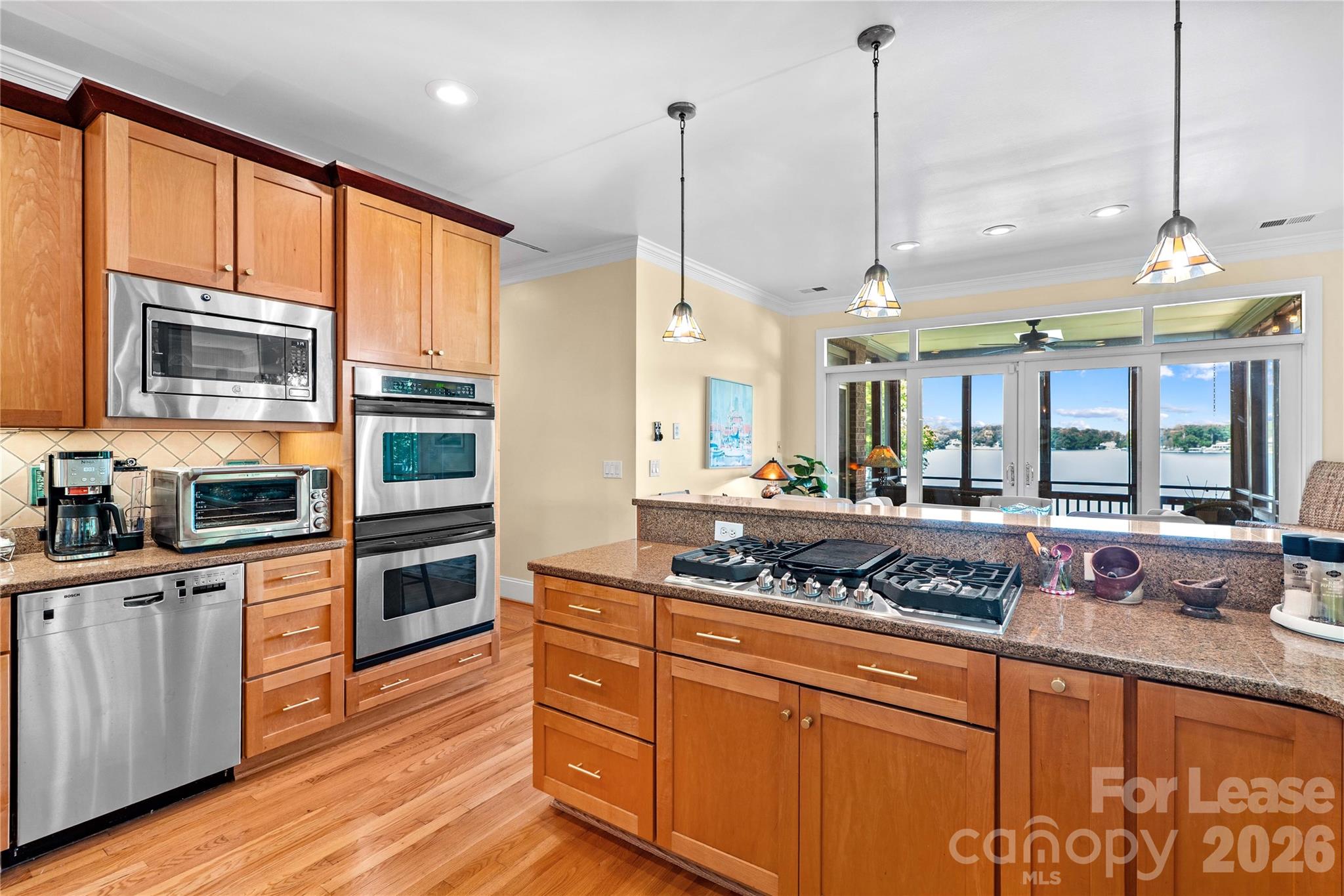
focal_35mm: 16
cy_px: 448
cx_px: 672
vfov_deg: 73.7
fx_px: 597
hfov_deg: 96.7
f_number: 8
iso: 100
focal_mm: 16
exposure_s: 1/1.67
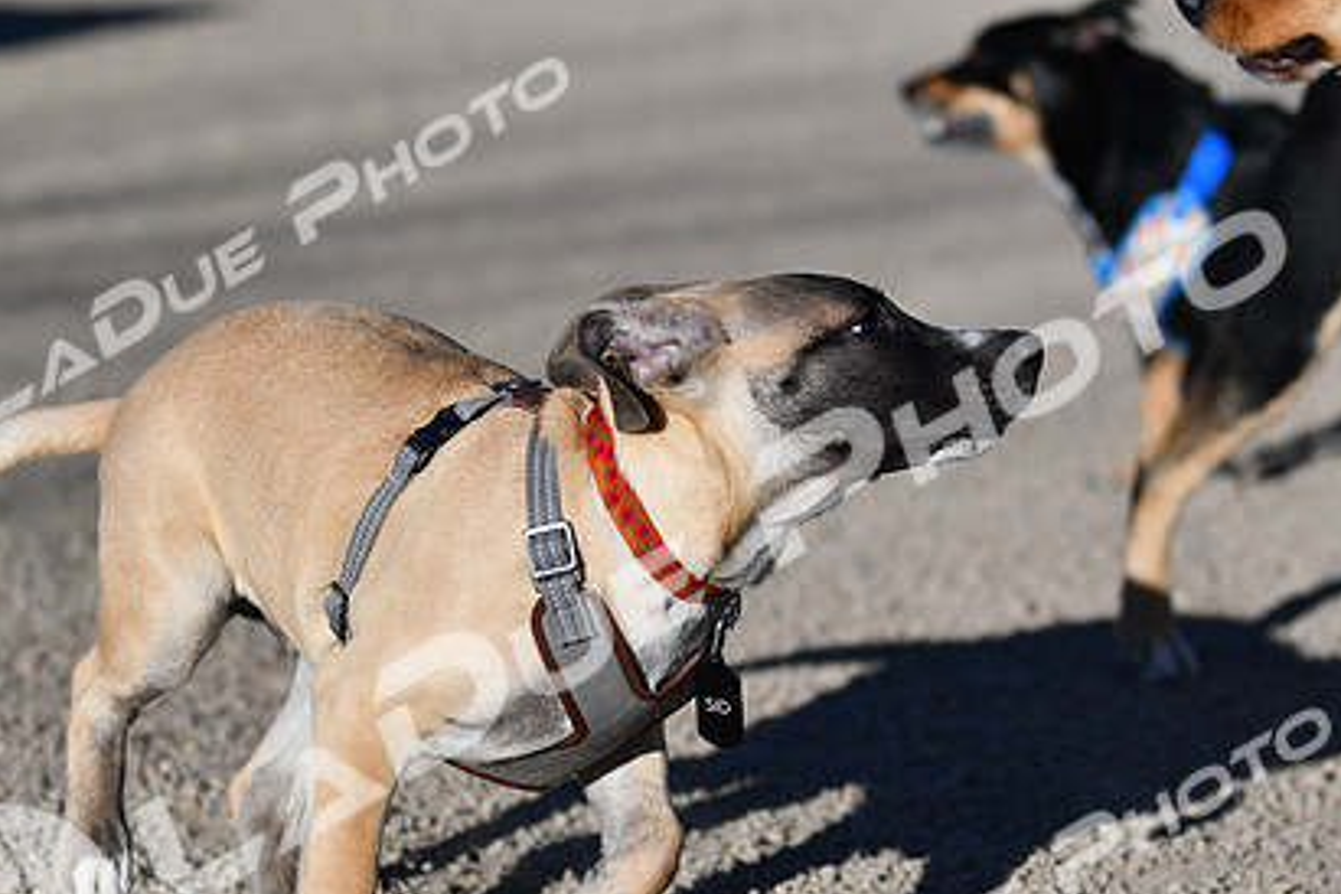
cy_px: 615
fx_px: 5911
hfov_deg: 12.9
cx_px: 571
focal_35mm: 159
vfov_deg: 8.6
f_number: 2.8
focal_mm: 75
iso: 100
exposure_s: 1/4000
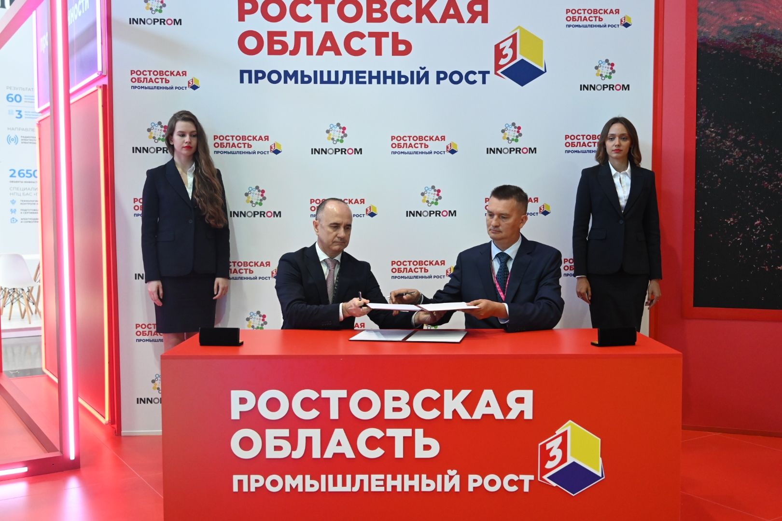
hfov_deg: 50.7
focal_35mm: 38
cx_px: 391
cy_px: 260
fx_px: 825
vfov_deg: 35.1
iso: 4000
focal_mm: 38
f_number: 4
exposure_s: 1/400
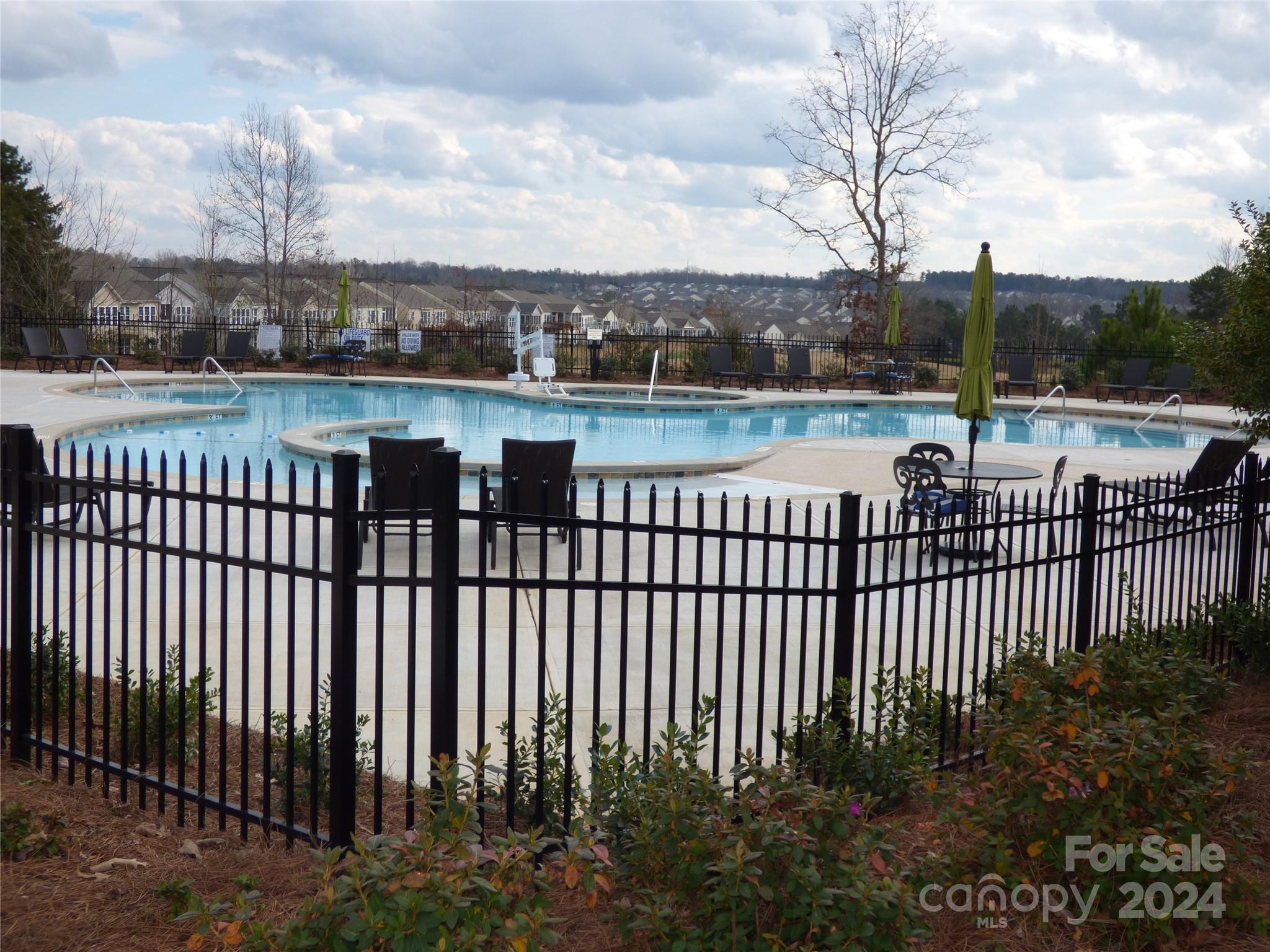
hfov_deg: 45.8
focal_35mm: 41
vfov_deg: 35.1
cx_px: 635
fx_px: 1504
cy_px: 476
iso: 100
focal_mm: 7.37
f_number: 3.6
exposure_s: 1/640
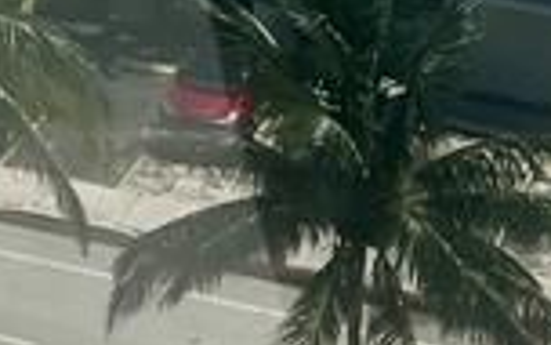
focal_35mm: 145
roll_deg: +2.2
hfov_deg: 13.0
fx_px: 2177
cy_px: -726
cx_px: -442
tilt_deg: -0.8
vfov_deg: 7.7
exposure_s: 1/5882
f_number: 1.5
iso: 50
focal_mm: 5.7
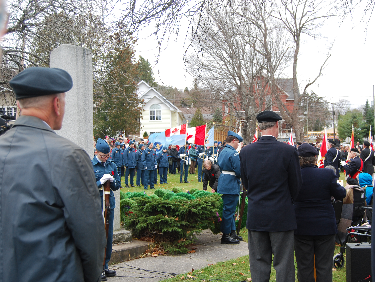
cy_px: 143
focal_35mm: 43
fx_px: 466
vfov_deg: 33.6
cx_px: 214
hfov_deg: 43.7
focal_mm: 26
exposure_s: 1/125
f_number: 5.6
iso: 200
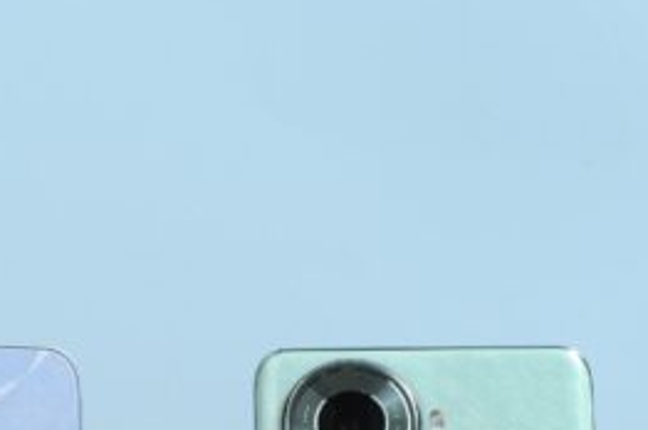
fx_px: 3685
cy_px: 614
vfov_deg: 6.6
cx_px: 420
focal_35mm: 205
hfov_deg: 10.0
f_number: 14
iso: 400
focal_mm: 70
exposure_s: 1/125
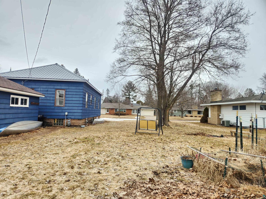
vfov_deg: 58.9
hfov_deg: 73.9
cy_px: 100
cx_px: 133
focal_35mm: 23
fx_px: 177
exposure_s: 1/185
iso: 20
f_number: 1.8
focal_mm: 5.4
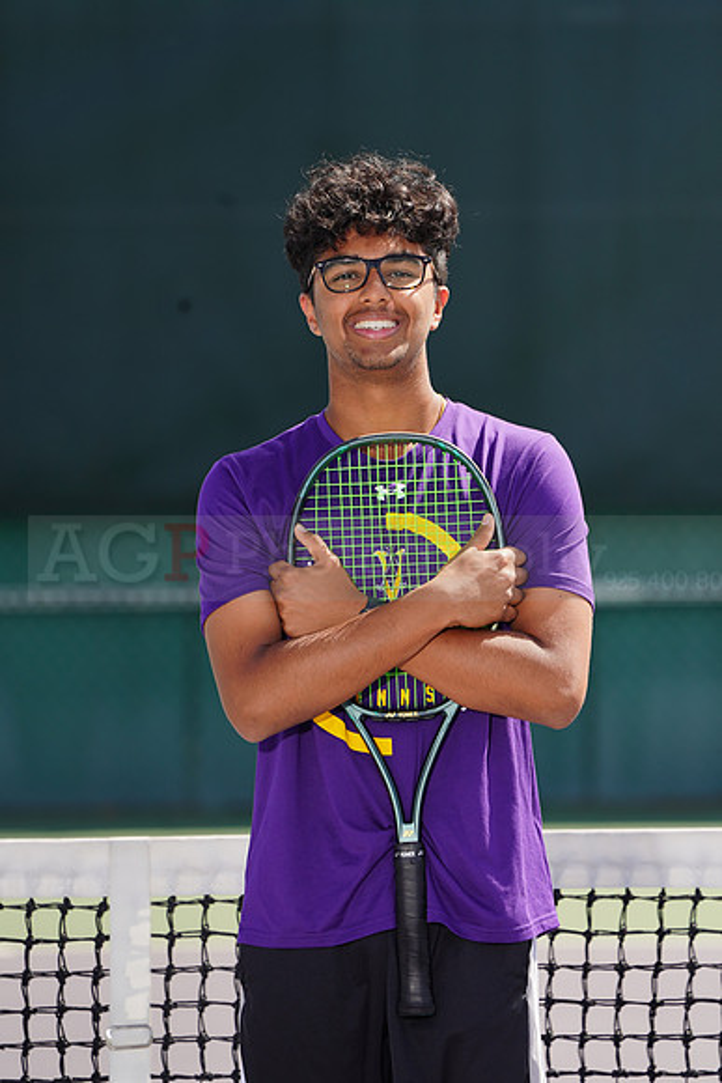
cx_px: 361
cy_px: 542
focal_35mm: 342
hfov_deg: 4.0
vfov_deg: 6.0
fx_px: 10282
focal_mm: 342
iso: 100
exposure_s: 1/250
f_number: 7.1
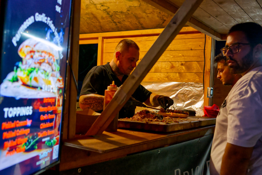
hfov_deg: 43.6
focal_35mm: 45
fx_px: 328
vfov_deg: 29.9
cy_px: 88
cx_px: 131
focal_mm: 30
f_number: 3.2
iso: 6400
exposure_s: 1/160
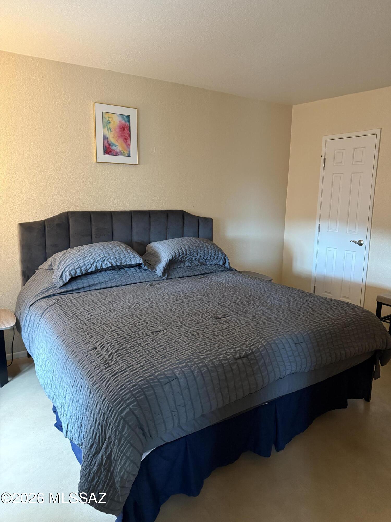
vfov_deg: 71.6
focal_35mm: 24
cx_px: 196
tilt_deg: -10.9
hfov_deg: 56.8
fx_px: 361
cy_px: 261
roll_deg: -0.1
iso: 800
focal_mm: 6.76
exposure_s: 1/60
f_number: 1.78
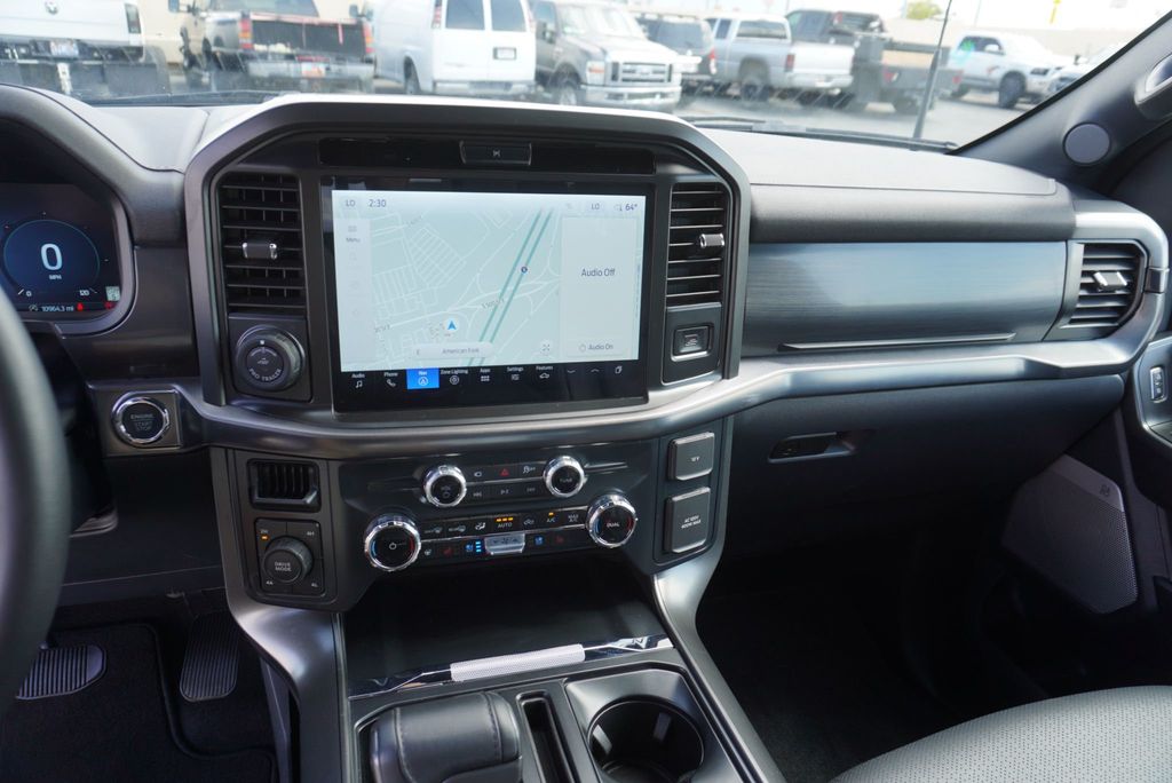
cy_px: 392
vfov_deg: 53.2
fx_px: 782
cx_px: 586
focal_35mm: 24
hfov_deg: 73.7
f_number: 4.5
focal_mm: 16
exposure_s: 1/80
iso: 100
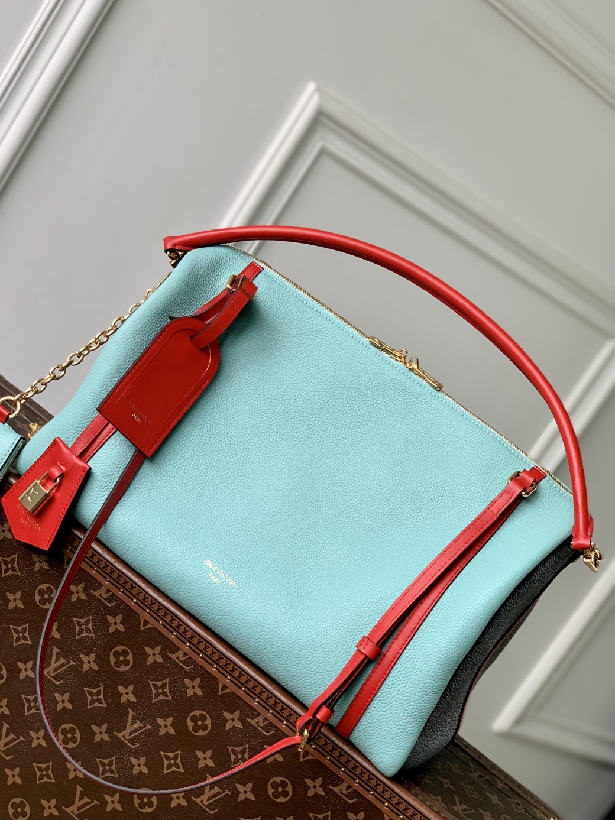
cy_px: 416
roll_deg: -34.0
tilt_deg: -9.8
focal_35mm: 54
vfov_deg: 35.5
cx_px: 312
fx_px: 1279
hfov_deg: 27.0
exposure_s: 1/122
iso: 50
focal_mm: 6
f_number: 2.4
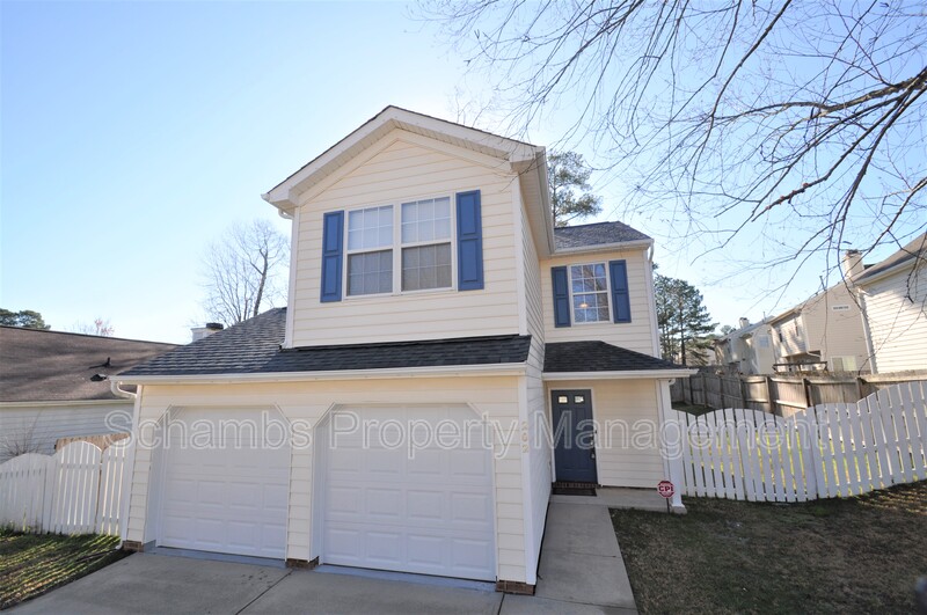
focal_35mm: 15
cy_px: 308
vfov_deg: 77.2
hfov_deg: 100.5
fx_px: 386
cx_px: 464
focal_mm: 10
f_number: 9
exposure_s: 1/320
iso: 200
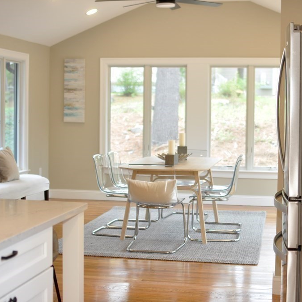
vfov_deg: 25.5
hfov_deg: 25.5
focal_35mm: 68
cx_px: 168
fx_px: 668
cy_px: 150
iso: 200
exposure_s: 1/125
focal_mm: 35
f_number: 2.5
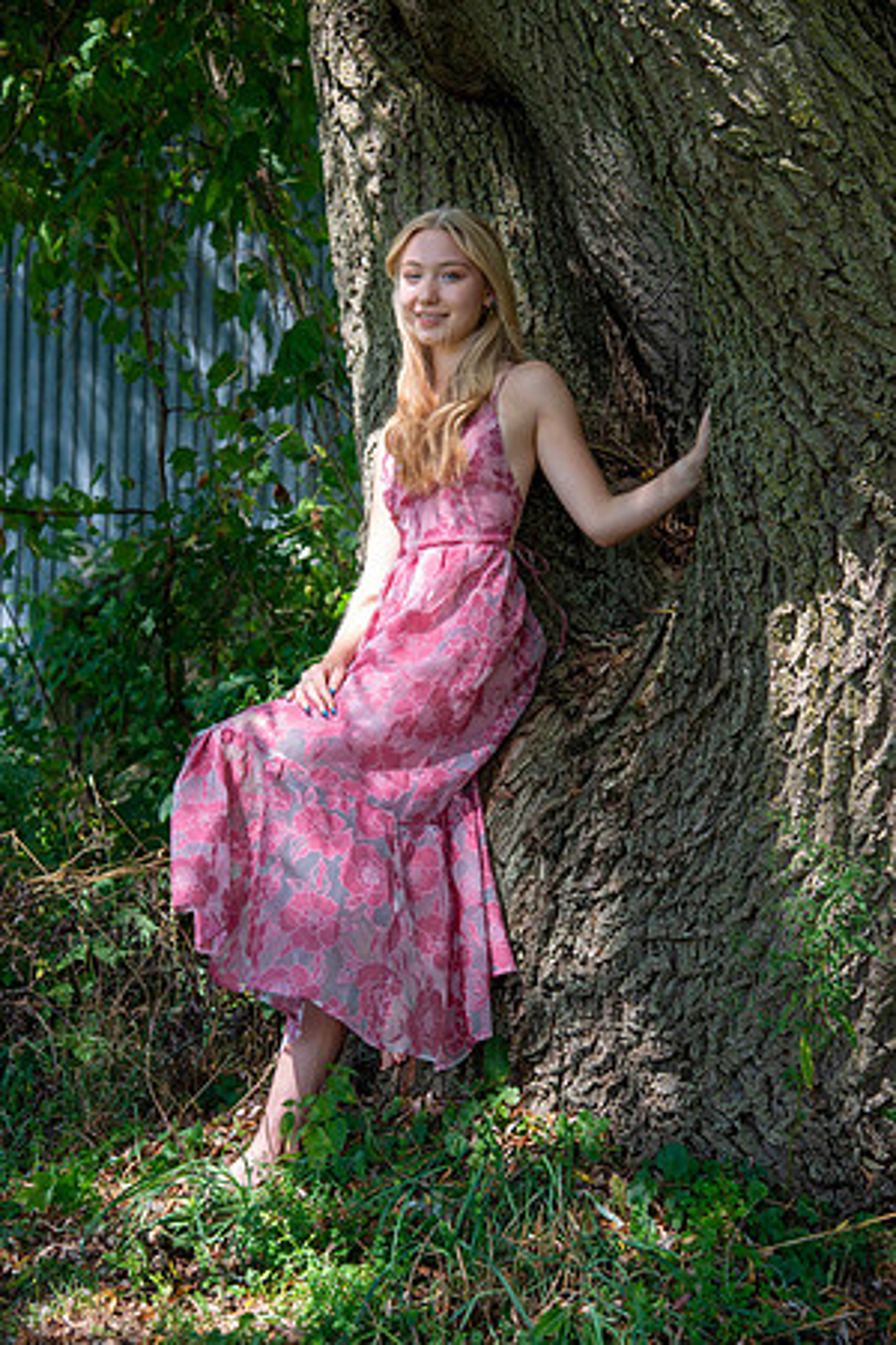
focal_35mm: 62
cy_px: 672
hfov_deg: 21.9
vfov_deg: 32.4
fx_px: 2314
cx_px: 448
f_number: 5.6
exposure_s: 1/160
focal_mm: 62
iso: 320
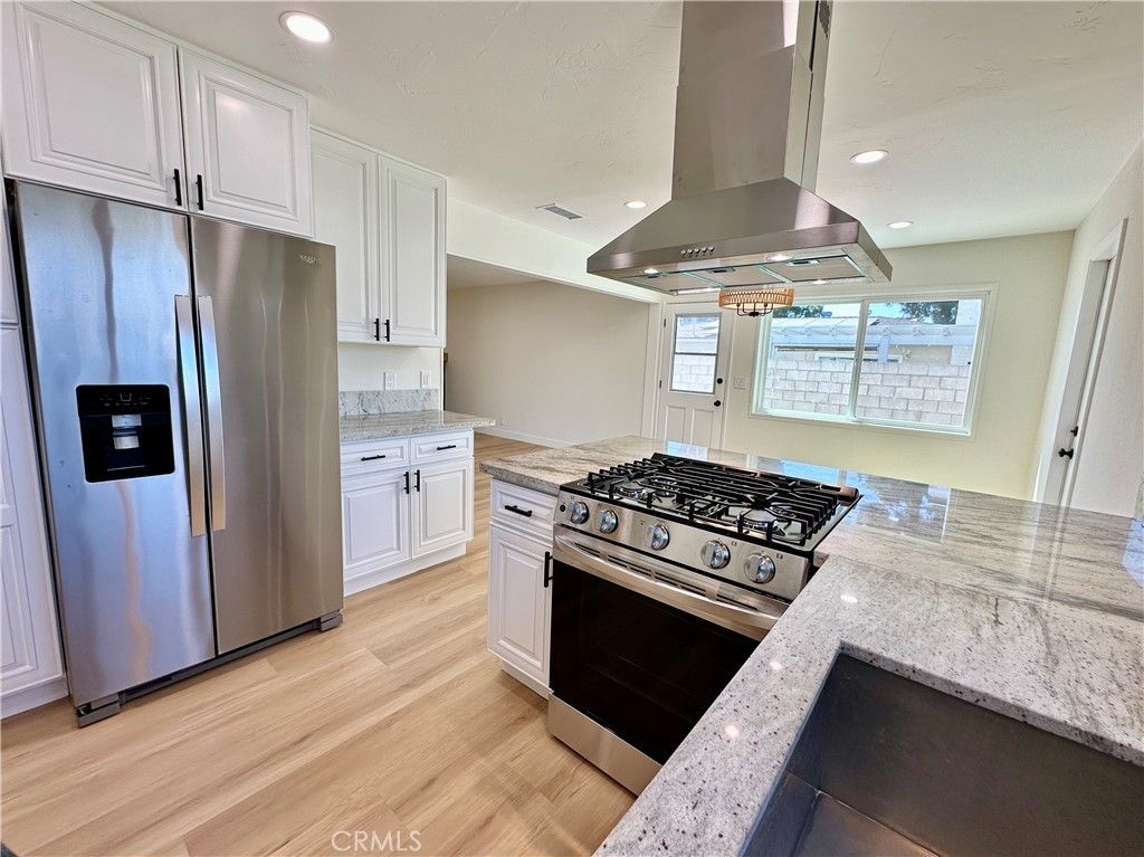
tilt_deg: -7.9
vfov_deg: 85.6
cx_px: 572
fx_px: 462
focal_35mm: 14
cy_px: 428
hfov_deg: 102.1
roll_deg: -1.3
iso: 50
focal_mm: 2.22
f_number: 2.2
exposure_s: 1/120
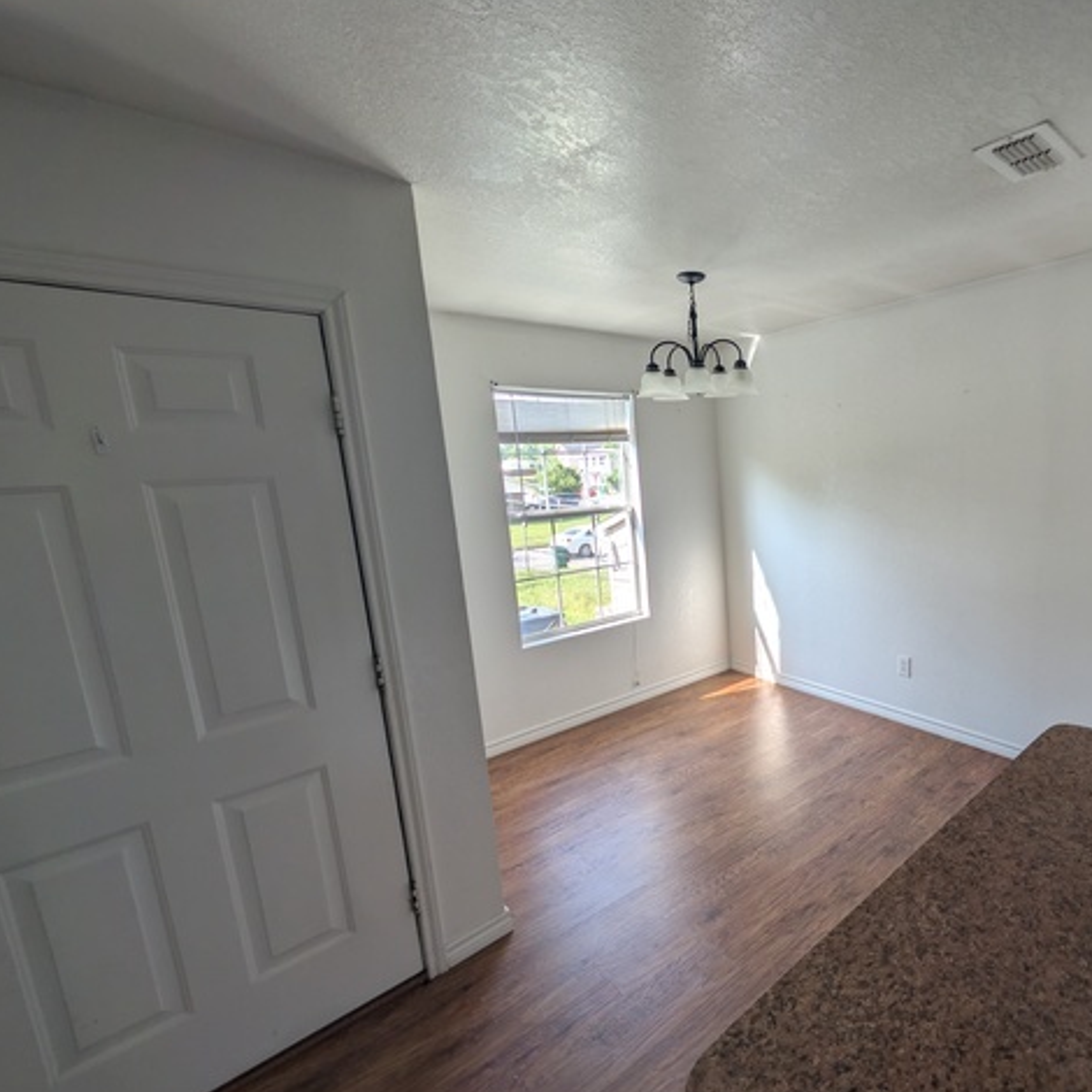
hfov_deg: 86.8
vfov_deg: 91.1
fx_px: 535
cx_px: 757
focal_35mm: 15
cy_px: 551
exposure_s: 1/227
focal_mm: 2.02
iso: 53
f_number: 1.7
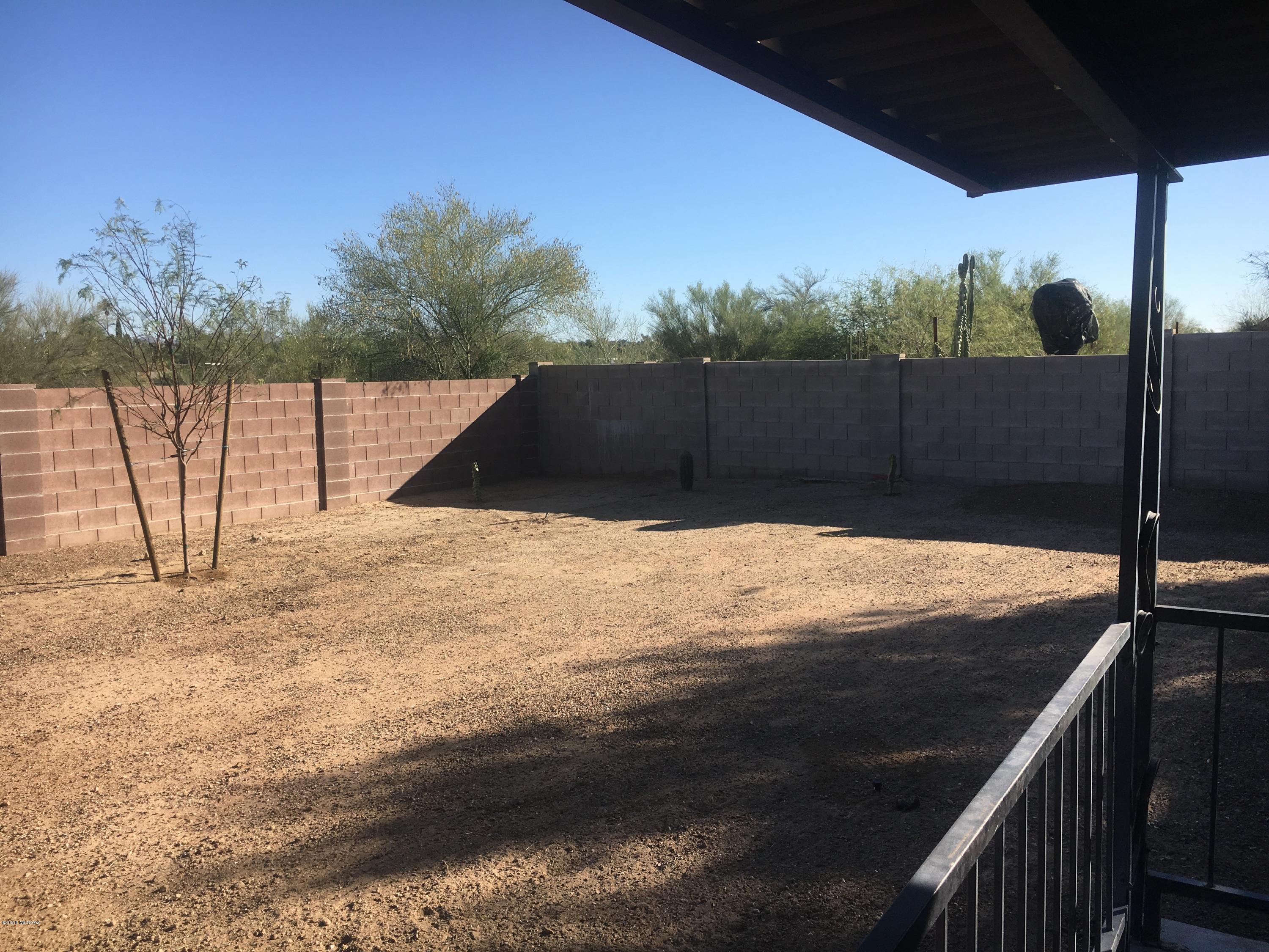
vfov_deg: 48.2
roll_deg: +0.8
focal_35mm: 29
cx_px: 634
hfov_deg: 61.7
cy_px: 476
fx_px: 1063
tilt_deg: -6.1
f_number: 2.2
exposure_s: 1/1261
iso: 25
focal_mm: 4.15
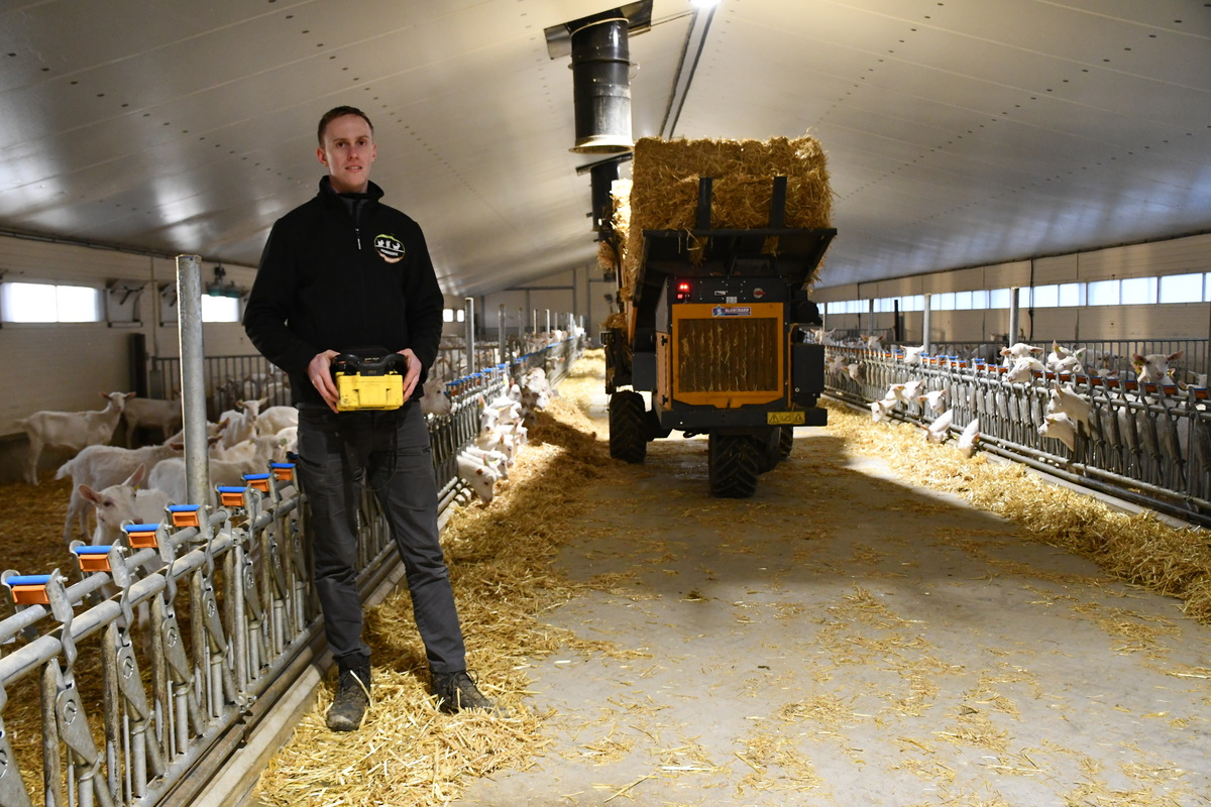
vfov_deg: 38.9
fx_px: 1144
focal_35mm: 34
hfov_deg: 55.8
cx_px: 606
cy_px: 404
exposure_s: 1/125
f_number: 3.8
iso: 2000
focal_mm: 23
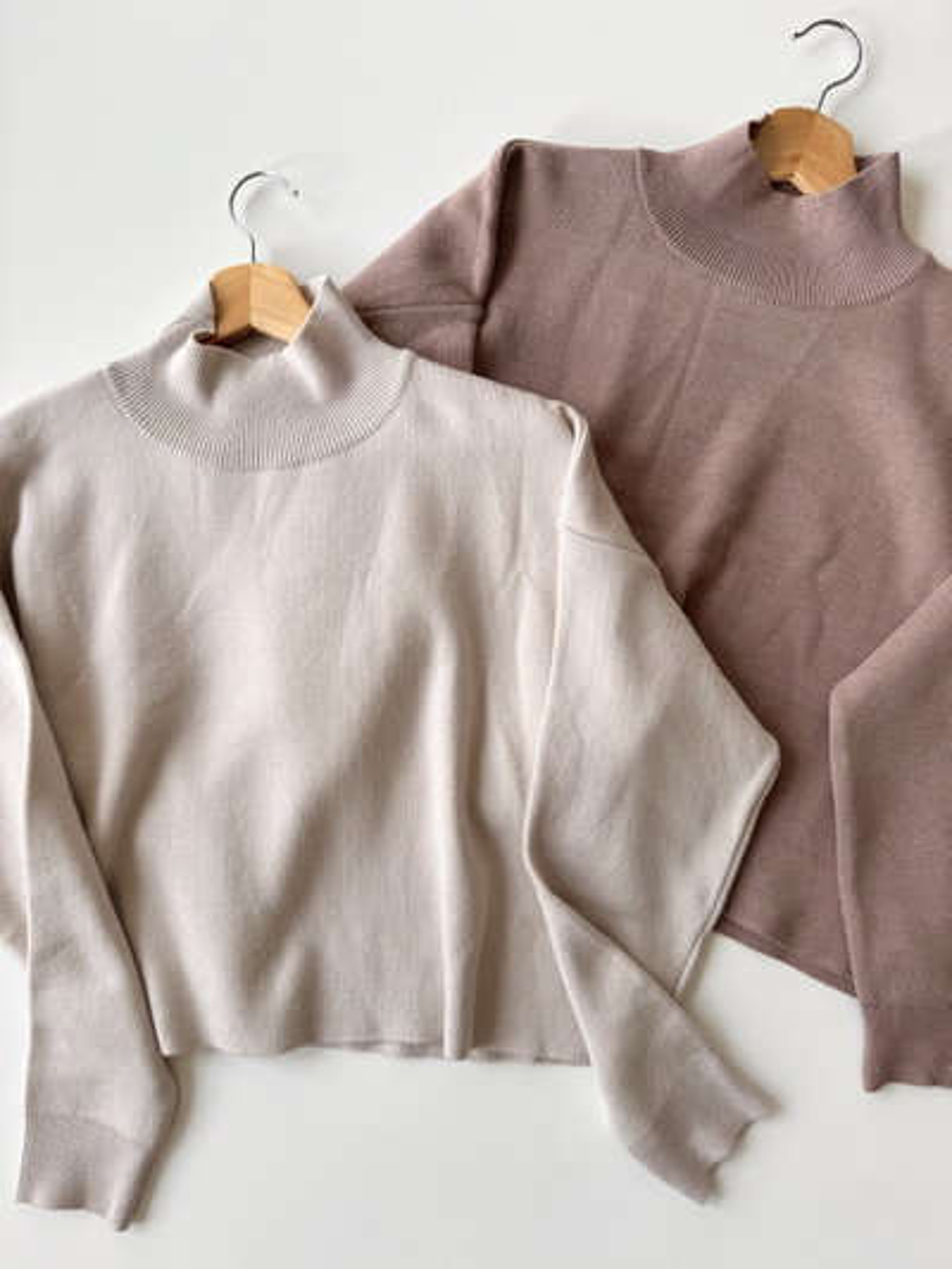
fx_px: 880
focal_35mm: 24
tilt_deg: -88.1
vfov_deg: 71.6
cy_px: 634
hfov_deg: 56.8
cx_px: 476
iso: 80
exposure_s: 1/317
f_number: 1.78
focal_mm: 6.76
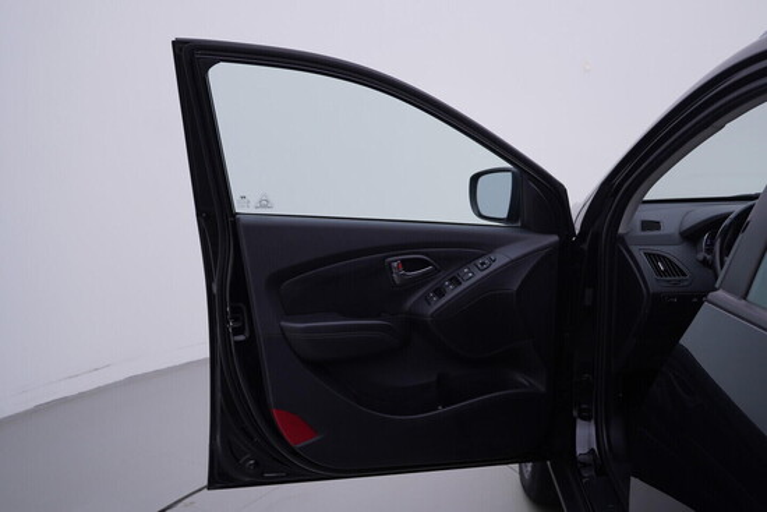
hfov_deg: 53.1
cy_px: 256
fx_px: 767
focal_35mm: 36
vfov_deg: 36.9
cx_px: 384
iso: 125
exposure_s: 1/80
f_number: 4.5
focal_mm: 24
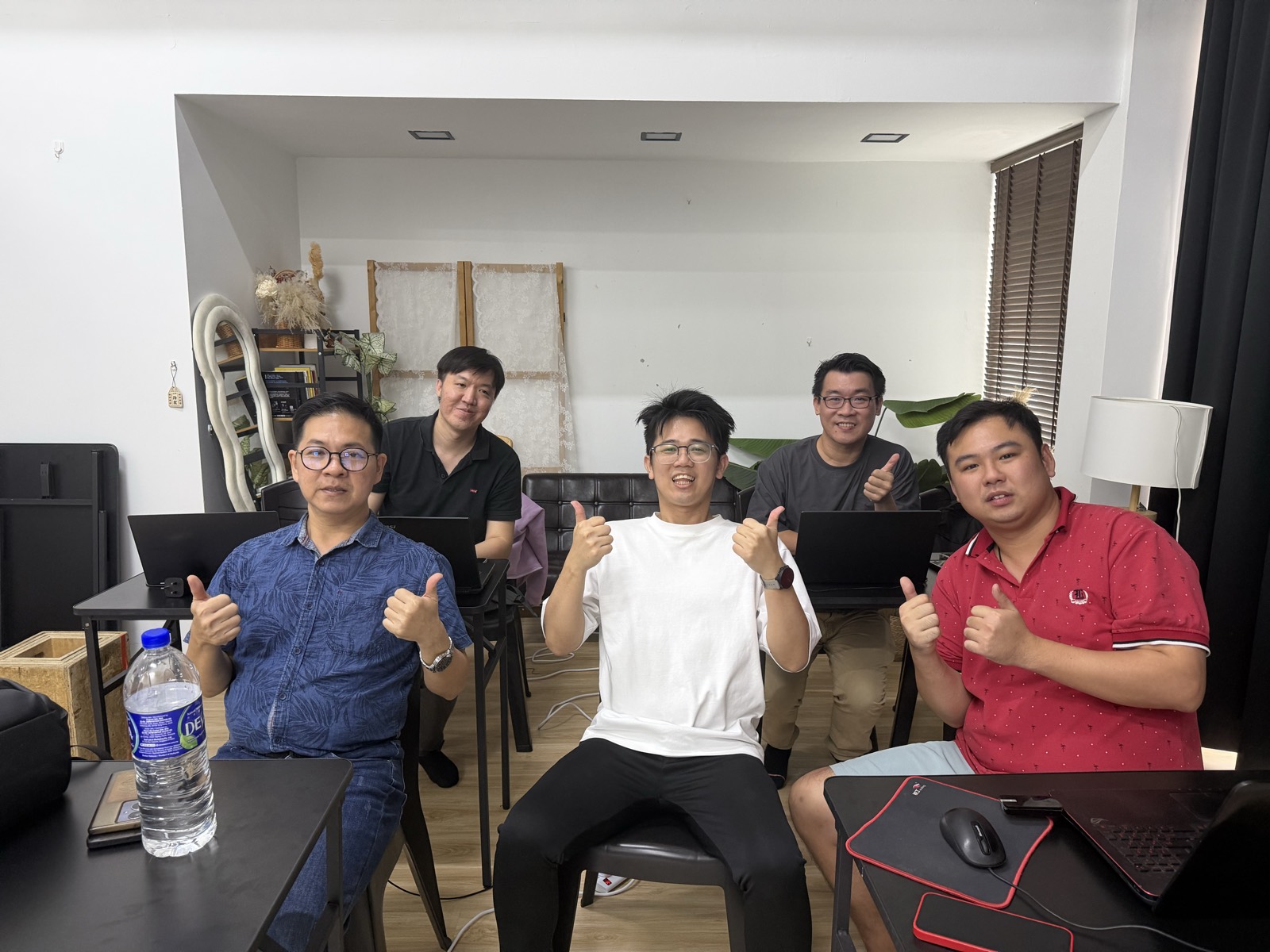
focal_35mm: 24
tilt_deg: -9.7
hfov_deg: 71.6
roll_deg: -0.3
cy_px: 476
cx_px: 635
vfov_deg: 56.8
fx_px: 881
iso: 250
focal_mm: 6.76
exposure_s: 1/60
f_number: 1.78
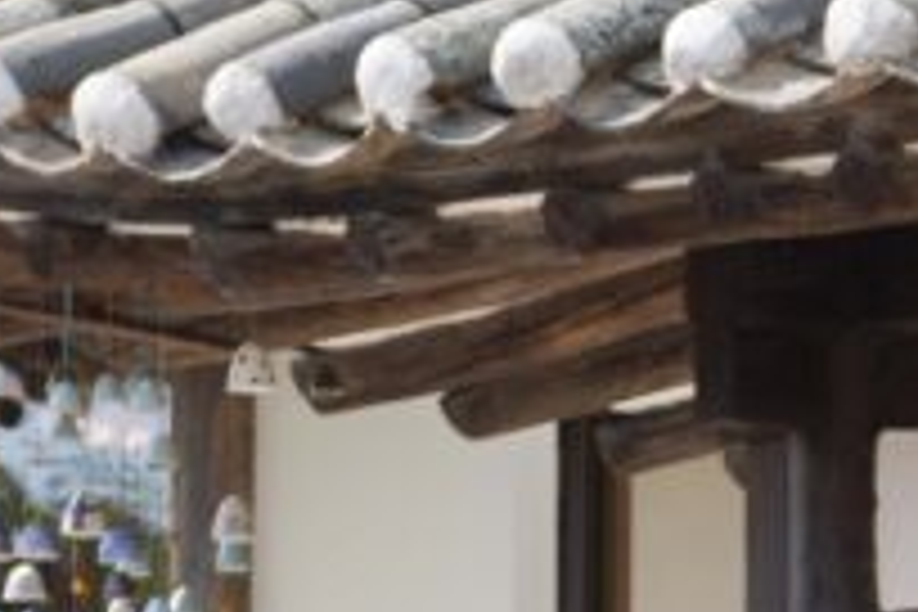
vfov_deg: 4.5
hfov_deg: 6.7
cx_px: 1660
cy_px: 1163
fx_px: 7675
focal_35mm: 301
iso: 100
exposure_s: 1/100
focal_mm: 60
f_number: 9
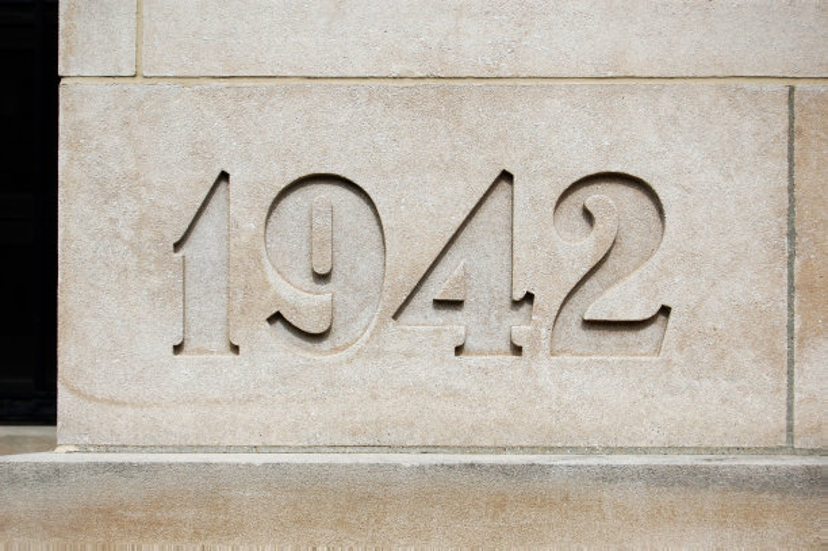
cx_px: 414
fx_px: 1896
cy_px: 276
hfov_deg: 24.6
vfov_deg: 16.5
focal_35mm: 82
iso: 200
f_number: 9
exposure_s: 1/320
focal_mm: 55
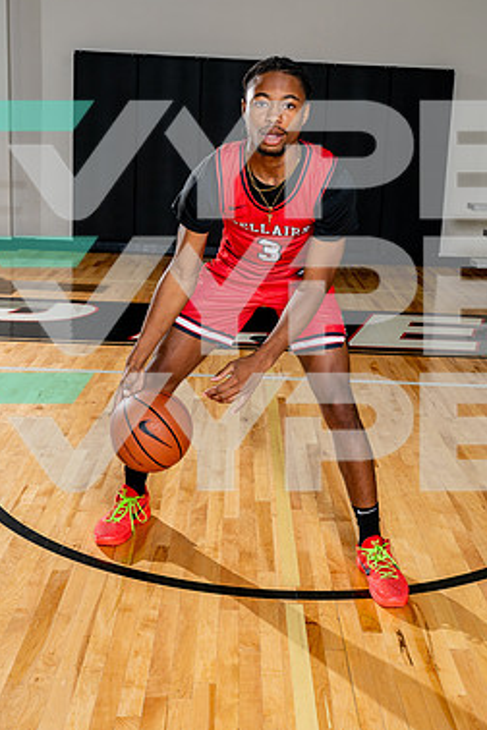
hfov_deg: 30.5
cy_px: 297
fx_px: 893
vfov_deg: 44.3
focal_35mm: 44
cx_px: 267
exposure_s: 1/250
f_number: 7.1
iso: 250
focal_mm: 37
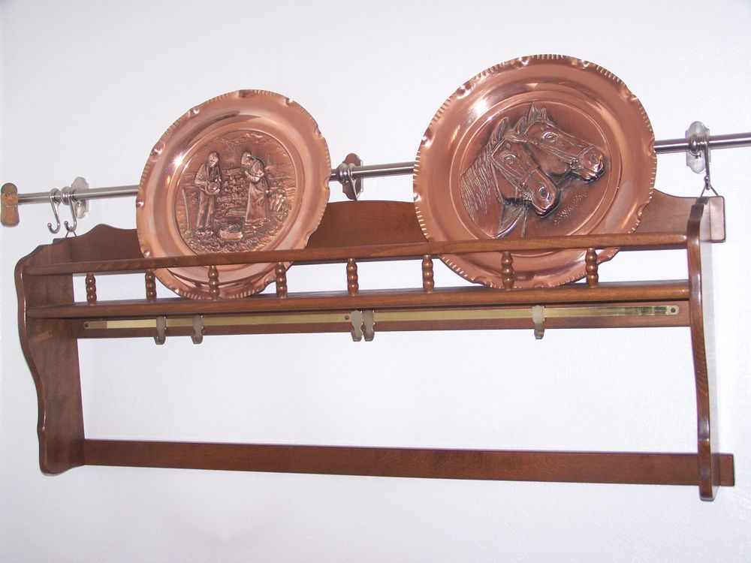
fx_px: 1106
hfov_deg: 37.5
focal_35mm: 51
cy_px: 282
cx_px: 376
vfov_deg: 28.6
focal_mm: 8.5
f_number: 3
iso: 160
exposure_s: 1/60
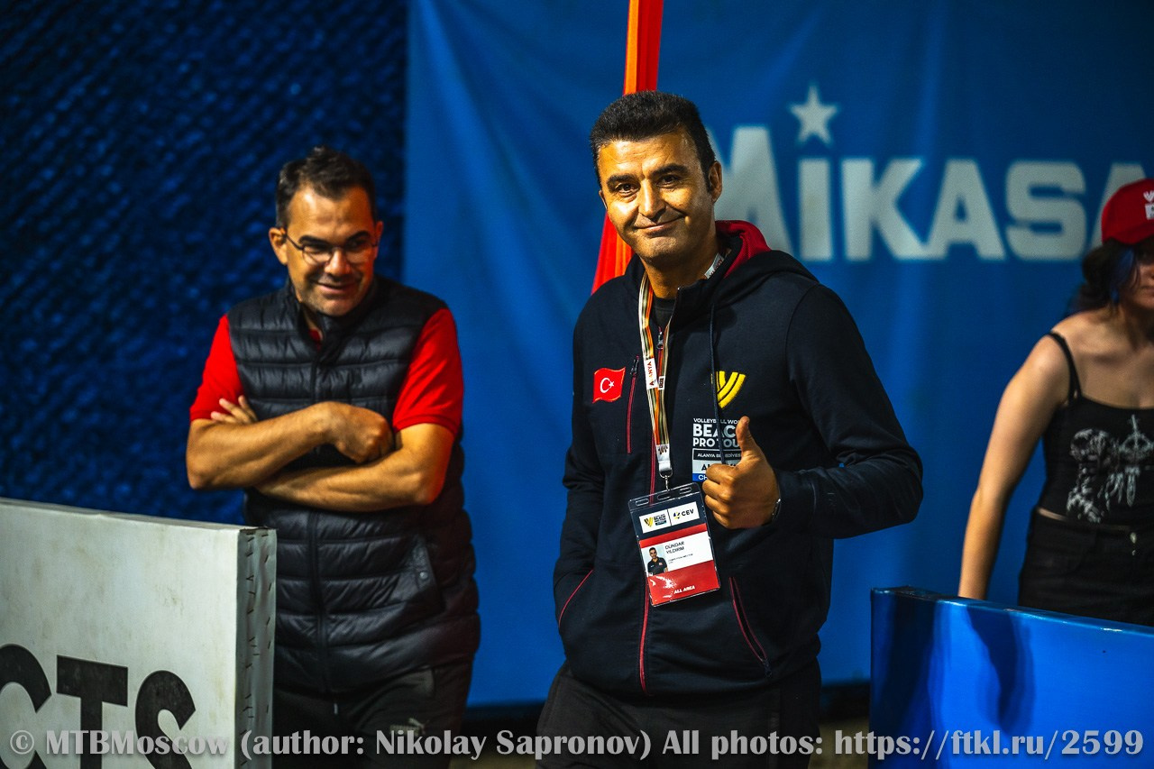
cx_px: 577
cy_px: 384
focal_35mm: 120
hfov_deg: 17.1
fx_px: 3846
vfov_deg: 11.4
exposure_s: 1/1250
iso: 1250
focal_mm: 120
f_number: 3.2
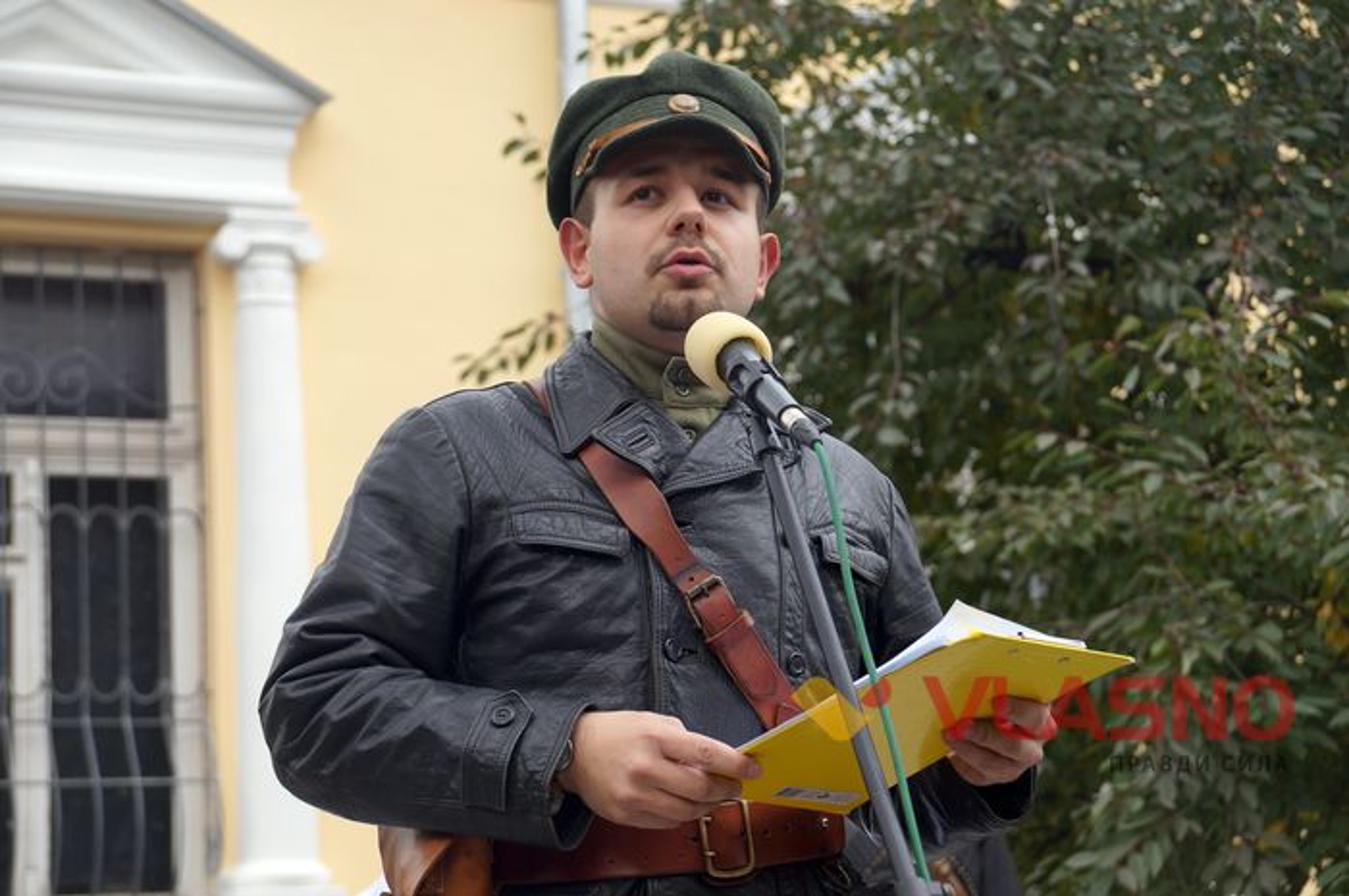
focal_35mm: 90
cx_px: 674
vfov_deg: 15.2
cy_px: 448
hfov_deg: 22.6
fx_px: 3369
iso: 100
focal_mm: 60
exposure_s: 1/200
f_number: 5.6
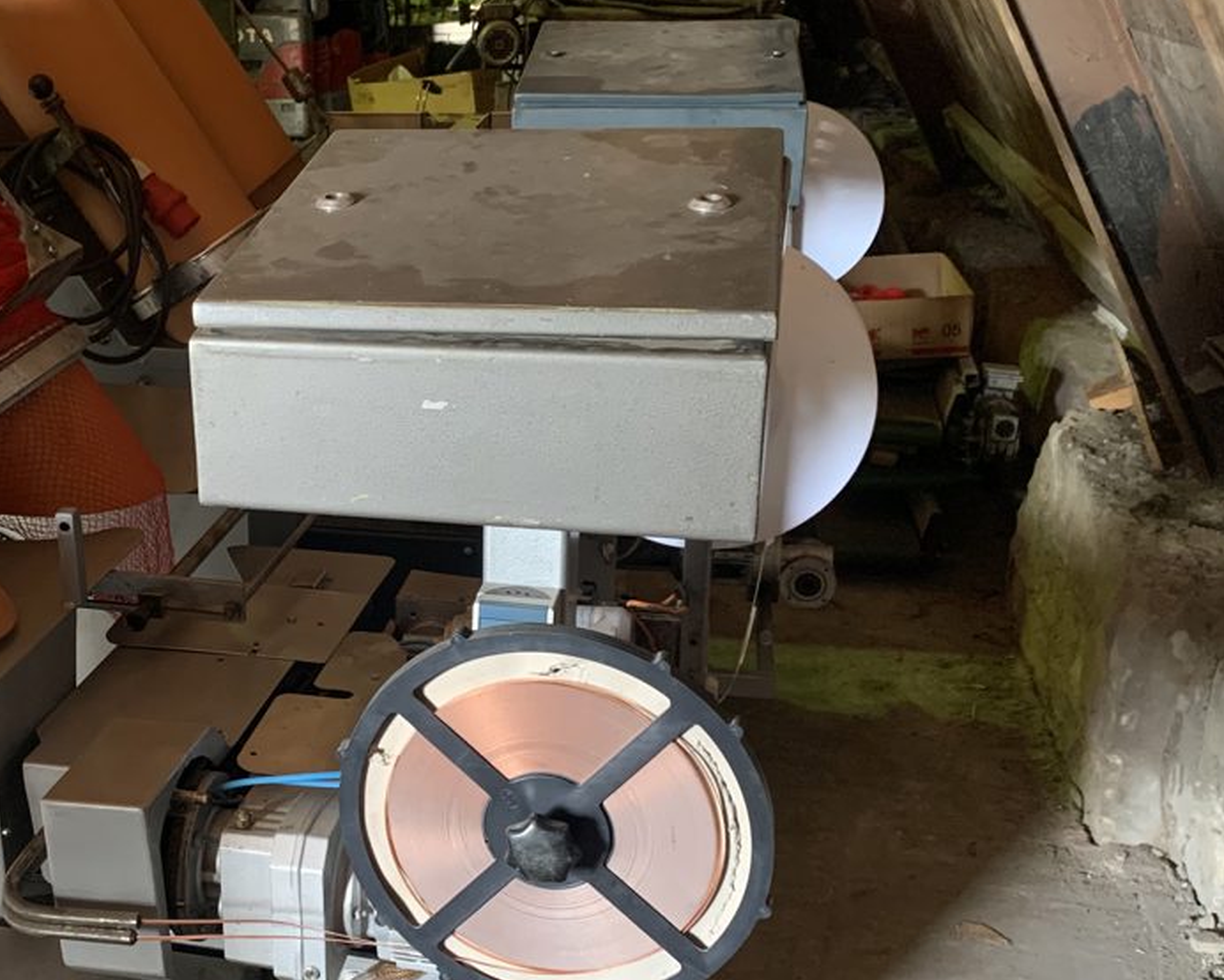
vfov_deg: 34.1
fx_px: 1594
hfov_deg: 40.9
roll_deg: +2.1
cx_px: 325
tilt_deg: -21.5
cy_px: 561
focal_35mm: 44
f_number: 1.8
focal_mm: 4.25
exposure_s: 1/50
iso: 320
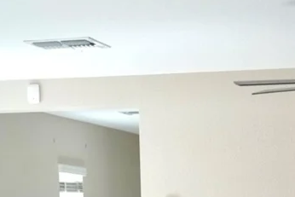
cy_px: 276
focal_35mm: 148
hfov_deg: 13.7
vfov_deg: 9.1
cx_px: 289
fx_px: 1213
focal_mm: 50
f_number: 2.2
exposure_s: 1/800
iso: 1000
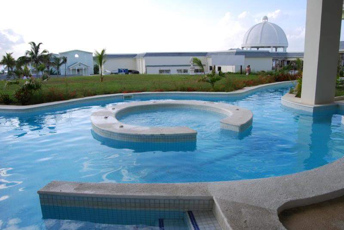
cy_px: 115
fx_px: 258
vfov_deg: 48.0
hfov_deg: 67.3
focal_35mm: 27
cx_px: 172
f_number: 7.1
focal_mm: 18
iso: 100
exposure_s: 1/200
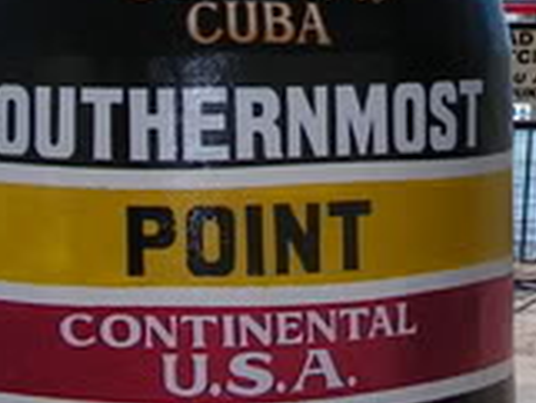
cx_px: 576
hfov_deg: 14.1
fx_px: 2123
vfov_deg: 10.7
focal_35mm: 137
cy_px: -82
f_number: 3.2
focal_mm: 6
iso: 100
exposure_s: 1/2000
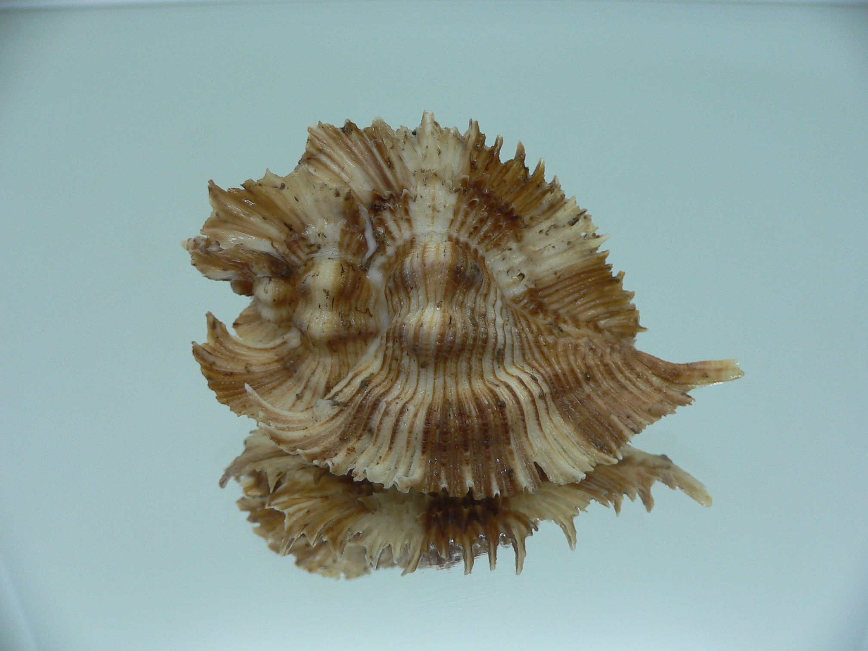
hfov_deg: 52.6
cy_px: 326
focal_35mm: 35
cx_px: 434
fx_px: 878
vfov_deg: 40.7
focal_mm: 4.6
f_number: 2.8
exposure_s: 1/60
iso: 100
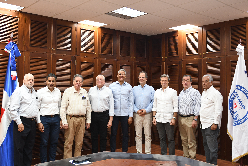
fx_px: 248
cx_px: 124
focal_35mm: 36
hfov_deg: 53.1
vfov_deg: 36.9
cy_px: 83
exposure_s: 1/100
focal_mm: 24
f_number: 2.8
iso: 1250
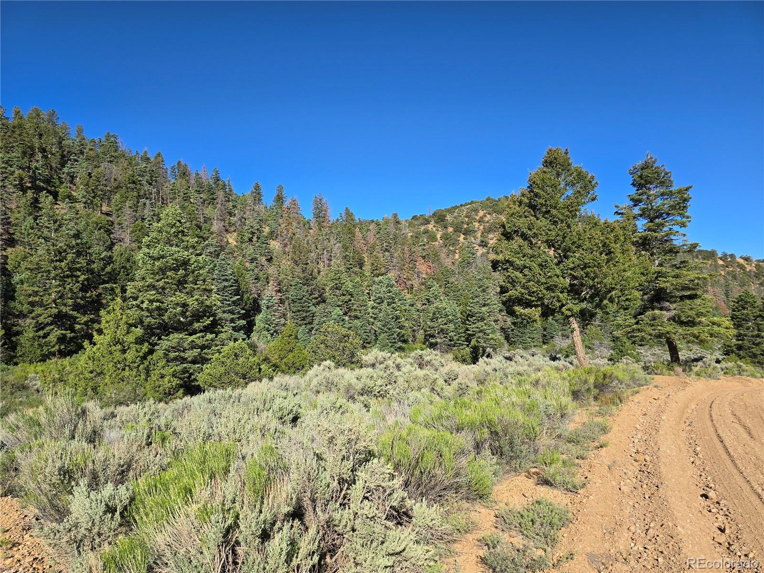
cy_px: 286
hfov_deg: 73.9
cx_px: 382
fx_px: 508
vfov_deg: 58.9
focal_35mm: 23
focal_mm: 6.3
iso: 12
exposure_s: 1/809
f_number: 1.7
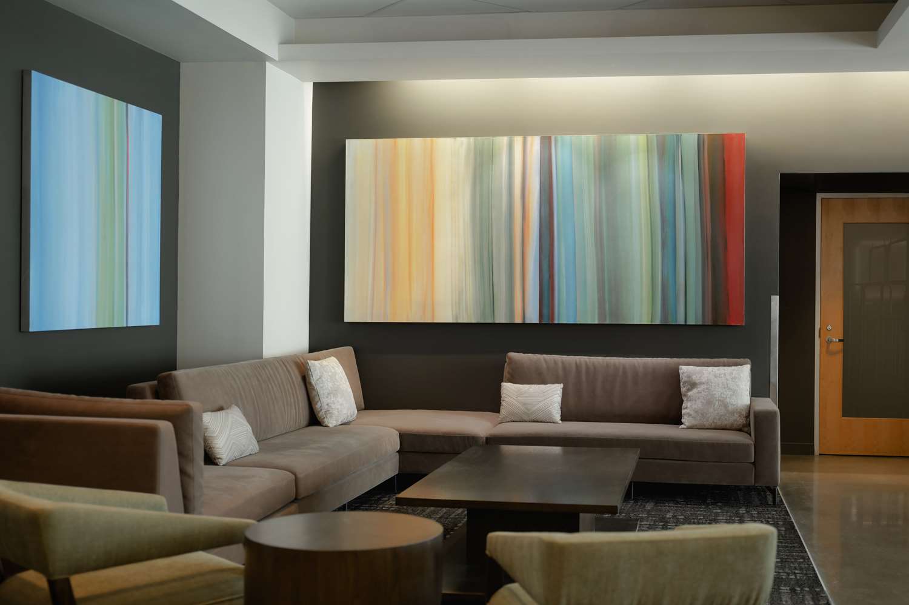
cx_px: 454
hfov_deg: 46.4
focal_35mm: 42
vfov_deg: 31.9
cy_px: 302
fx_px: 1060
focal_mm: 42
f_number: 2.8
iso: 50
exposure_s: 1/10
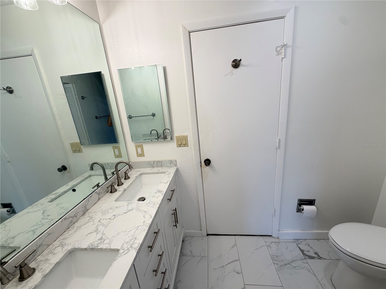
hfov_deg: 102.1
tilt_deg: -15.3
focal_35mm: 14
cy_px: 144
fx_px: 156
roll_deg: +6.3
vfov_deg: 85.7
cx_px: 193
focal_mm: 2.22
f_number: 2.2
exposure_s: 1/120
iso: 80
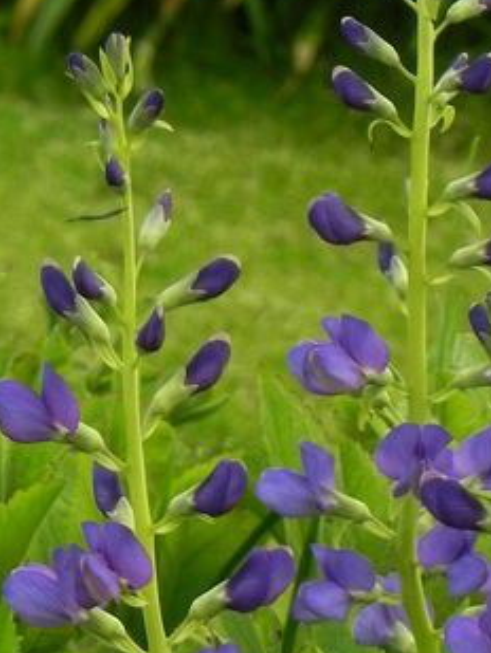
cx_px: 461
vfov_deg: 5.3
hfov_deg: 4.0
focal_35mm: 373
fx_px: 7049
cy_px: 814
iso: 160
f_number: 5
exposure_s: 1/50
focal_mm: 25.7
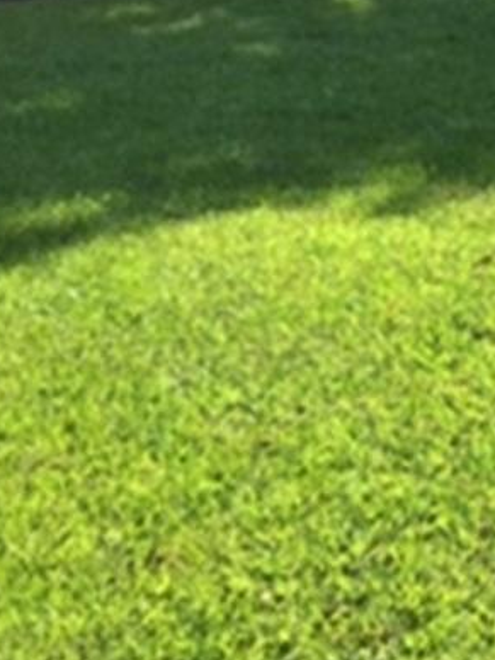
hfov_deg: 10.9
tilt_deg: -6.3
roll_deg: -2.2
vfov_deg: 16.9
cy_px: -115
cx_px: 1254
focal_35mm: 112
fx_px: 2135
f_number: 2.2
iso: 32
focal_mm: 4.15
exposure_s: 1/682
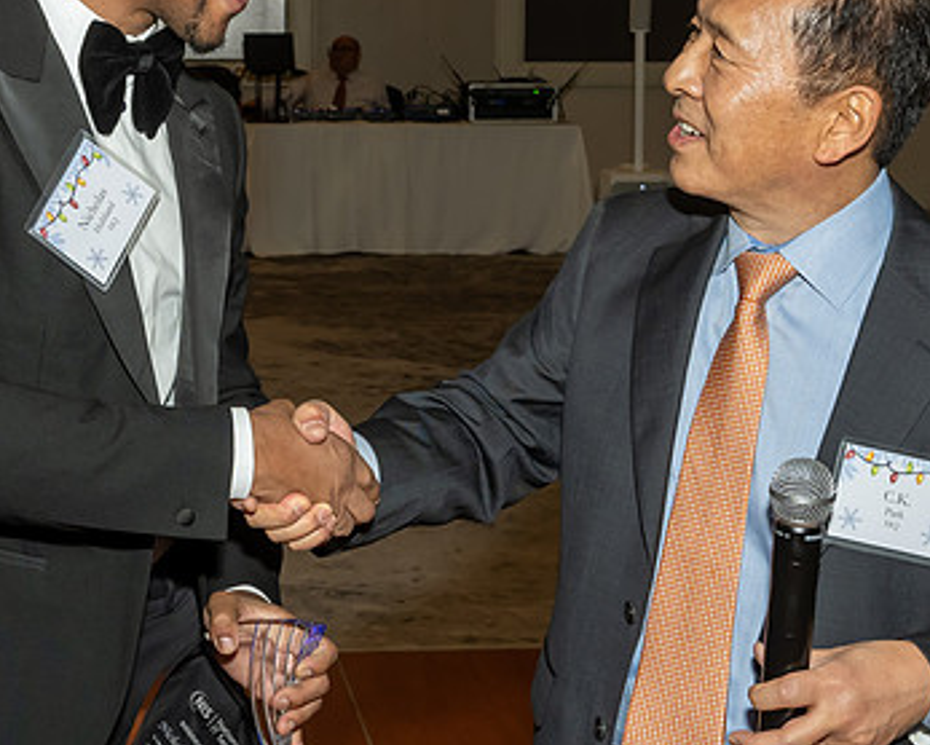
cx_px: 255
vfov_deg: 17.0
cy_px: 183
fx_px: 2479
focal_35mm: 90
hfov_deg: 21.1
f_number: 7.1
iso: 800
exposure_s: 1/250
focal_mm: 28
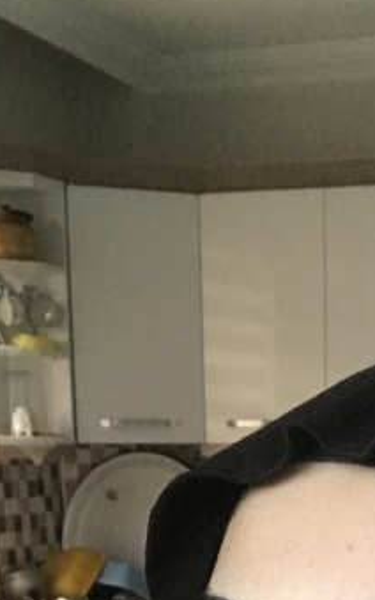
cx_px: 347
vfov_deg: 20.4
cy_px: 800
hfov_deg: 14.1
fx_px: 1504
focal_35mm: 92
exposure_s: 1/33
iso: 125
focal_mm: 2.87
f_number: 2.2
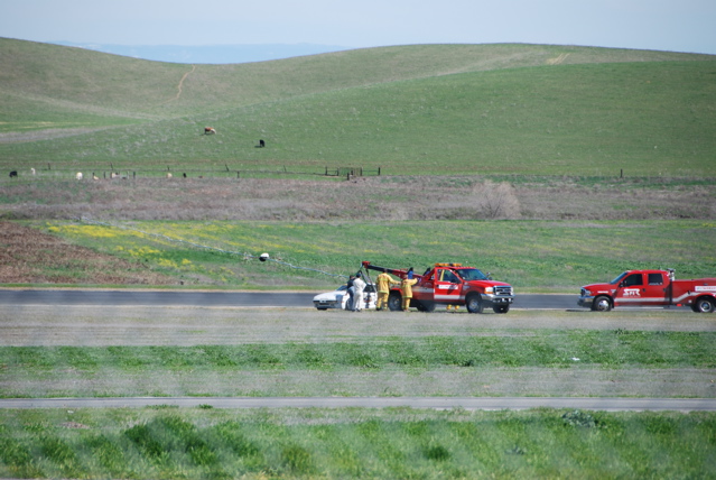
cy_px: 240
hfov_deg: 6.9
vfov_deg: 4.6
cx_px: 358
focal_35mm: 300
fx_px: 5975
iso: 200
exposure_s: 1/800
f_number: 5.6
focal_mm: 200
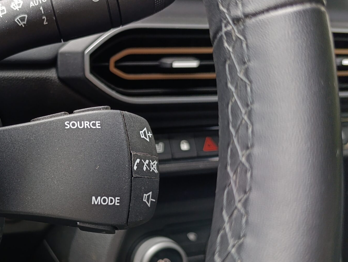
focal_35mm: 44
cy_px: 156
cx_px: 65
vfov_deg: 32.9
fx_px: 443
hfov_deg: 40.9
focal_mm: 6.14
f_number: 1.6
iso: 200
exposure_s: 1/100
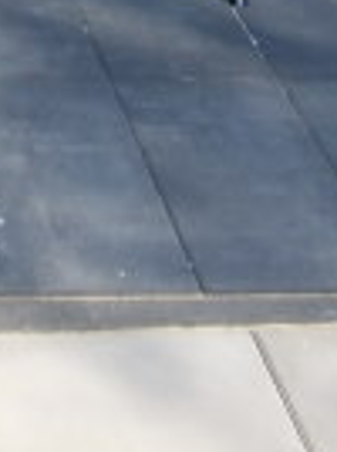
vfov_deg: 13.8
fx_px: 1680
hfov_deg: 10.8
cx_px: -236
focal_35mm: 129
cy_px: -344
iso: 100
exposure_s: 1/471
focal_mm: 4.9
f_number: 3
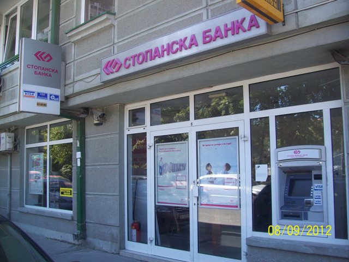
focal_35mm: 36
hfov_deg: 51.4
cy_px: 131
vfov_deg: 39.7
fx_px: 363
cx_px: 174
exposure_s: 1/226
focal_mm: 6
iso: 80
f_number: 2.7
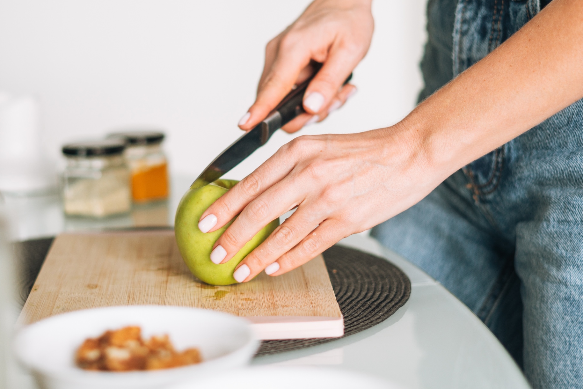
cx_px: 247
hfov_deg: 24.7
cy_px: 170
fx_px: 1328
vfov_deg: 16.7
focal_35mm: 82
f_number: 2
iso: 320
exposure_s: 1/160
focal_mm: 50
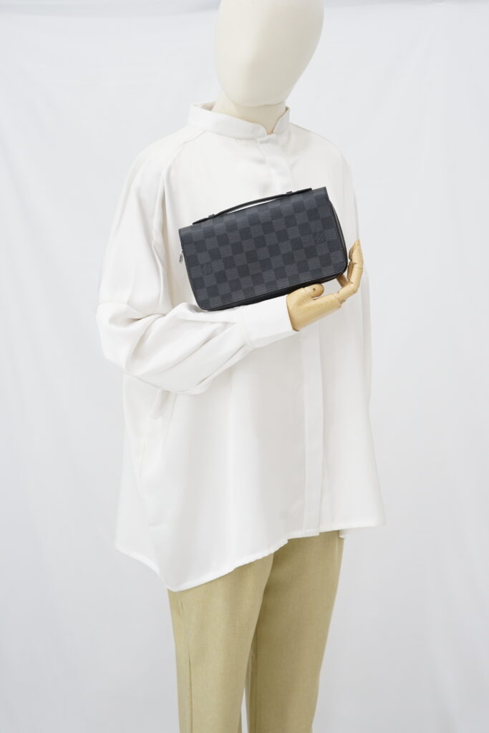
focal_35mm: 50
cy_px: 366
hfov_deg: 27.0
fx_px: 1018
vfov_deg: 39.6
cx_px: 244
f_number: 6.3
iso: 640
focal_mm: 50
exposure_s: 1/10
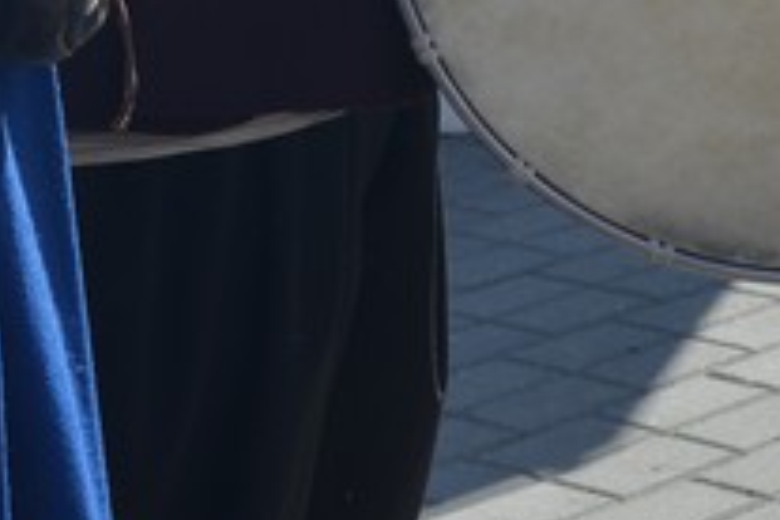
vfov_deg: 7.1
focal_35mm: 188
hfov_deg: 10.8
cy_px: -431
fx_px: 4073
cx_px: -19
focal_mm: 38
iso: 250
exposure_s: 1/400
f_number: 9
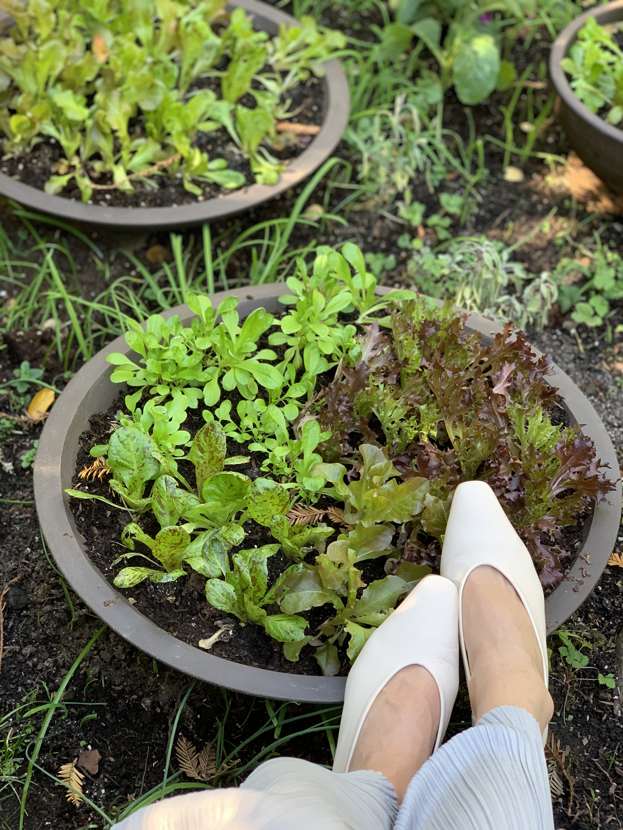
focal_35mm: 52
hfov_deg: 28.0
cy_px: 415
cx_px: 312
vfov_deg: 36.8
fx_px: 1248
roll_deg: +1.4
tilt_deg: -44.7
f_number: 2.4
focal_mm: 6
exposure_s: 1/122
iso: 100
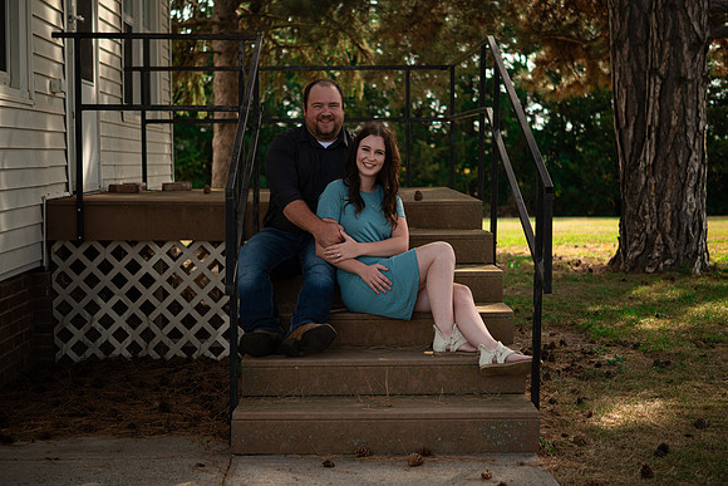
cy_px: 248
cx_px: 374
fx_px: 1254
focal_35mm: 62
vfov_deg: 21.9
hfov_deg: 32.4
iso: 100
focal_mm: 60
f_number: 2.8
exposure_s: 1/320
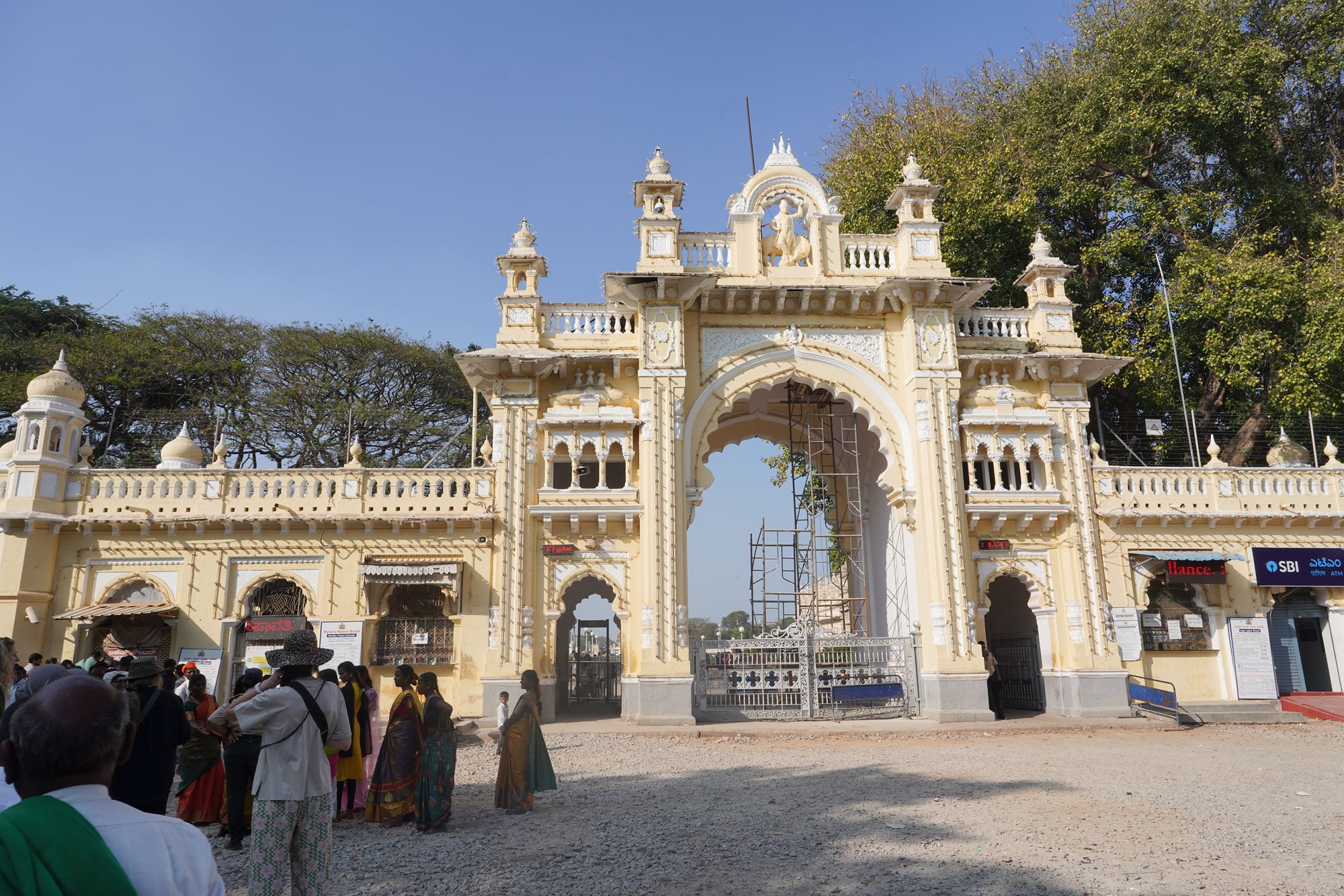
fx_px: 896
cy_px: 448
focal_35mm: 24
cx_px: 672
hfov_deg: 73.7
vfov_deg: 53.1
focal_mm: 24
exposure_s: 1/100
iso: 100
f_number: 16
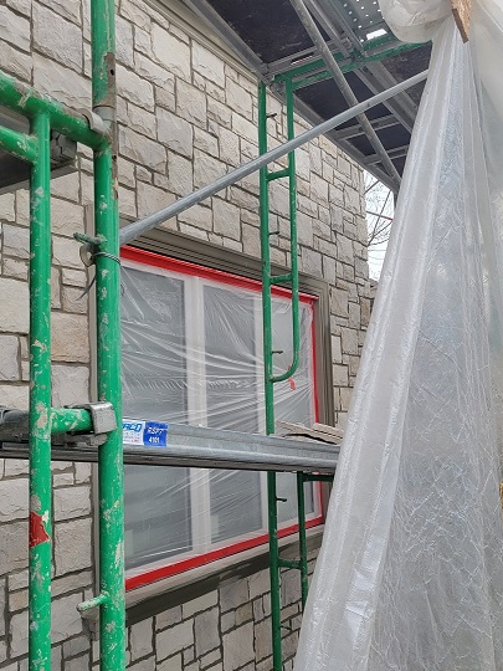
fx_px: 659
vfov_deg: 53.9
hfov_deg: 41.4
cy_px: 357
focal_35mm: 34
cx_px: 180
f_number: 1.8
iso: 40
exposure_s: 1/229
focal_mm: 5.4
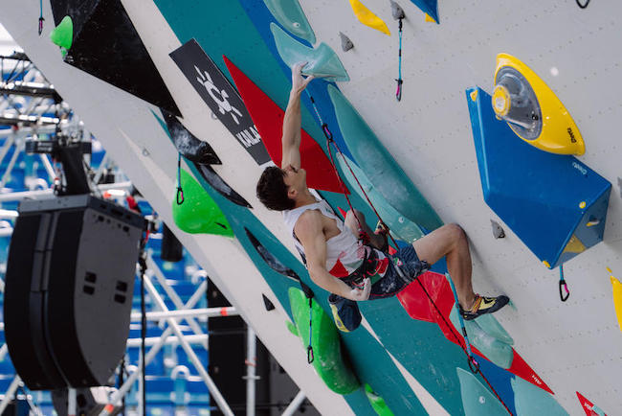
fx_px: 5185
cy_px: 208
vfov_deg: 4.6
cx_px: 311
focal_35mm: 300
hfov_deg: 6.9
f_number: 3.2
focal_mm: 200
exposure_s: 1/1600
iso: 400
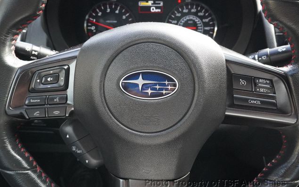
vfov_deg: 35.8
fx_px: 289
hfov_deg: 54.6
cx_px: 151
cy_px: 91
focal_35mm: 36
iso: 6400
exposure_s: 1/250
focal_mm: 23
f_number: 9
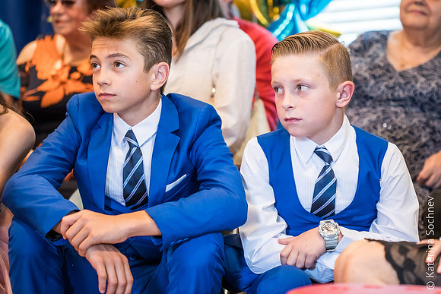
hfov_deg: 17.1
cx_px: 264
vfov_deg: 11.4
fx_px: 1469
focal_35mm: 120
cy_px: 118
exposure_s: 1/80
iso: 1600
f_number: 2.8
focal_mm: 100
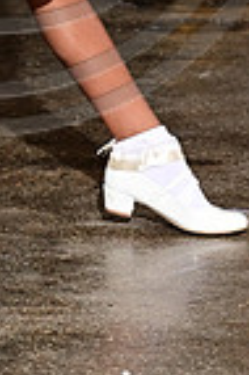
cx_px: -24
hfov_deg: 3.7
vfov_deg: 5.5
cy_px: -207
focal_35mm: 372
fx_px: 3869
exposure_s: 1/125
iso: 1000
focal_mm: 92
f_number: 6.3
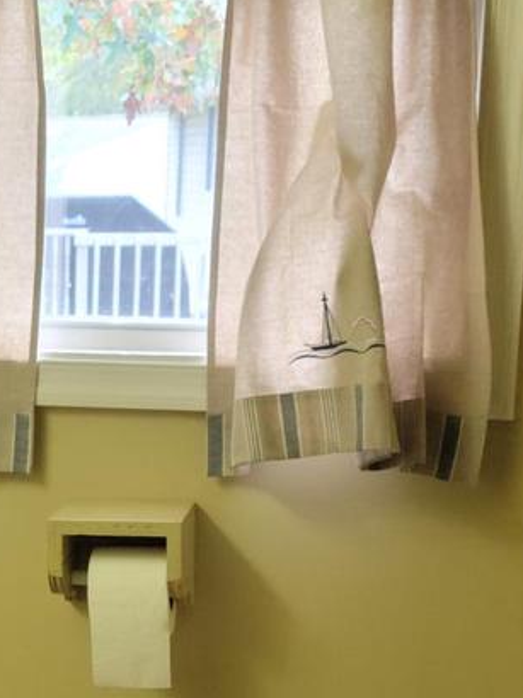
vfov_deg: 18.5
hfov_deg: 13.8
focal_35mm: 105
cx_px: -24
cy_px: 564
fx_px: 2117
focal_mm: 5.9
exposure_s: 1/59
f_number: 2
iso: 200
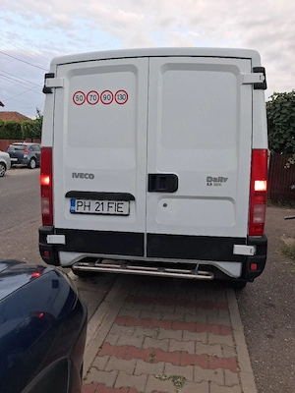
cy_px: 196
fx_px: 307
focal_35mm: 27
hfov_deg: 51.4
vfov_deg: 65.3
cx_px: 148
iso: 125
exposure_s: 1/120
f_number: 1.8
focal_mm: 4
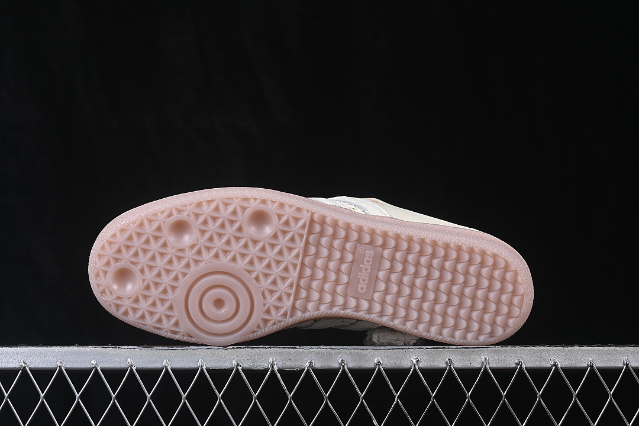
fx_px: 1331
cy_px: 213
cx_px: 320
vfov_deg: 18.2
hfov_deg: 27.0
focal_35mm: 75
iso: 160
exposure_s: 1/80
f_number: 8
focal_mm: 50
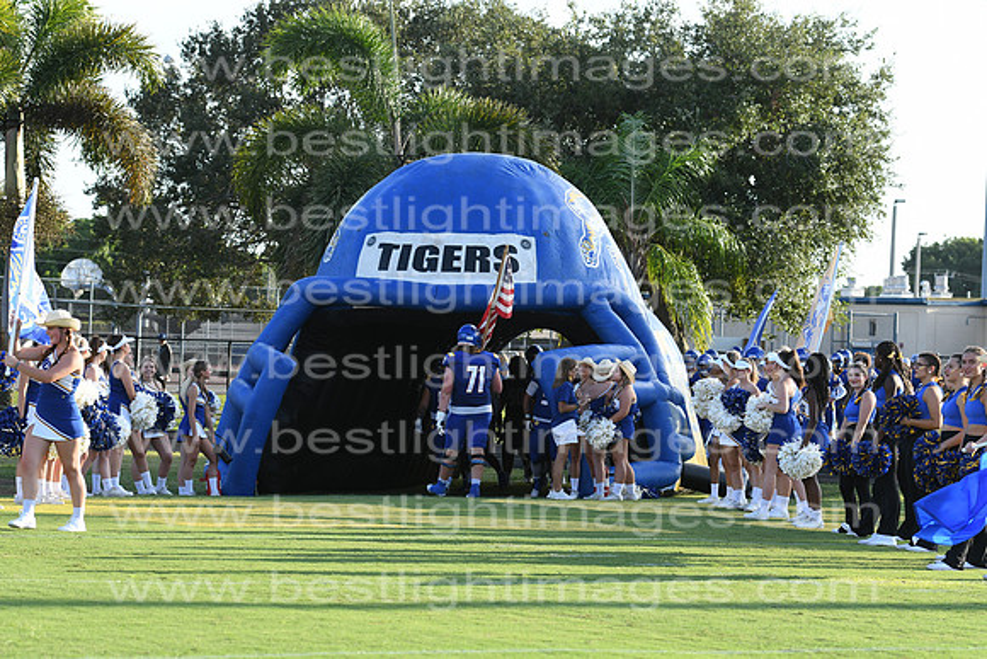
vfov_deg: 10.2
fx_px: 3702
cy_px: 330
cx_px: 494
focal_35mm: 135
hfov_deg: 15.2
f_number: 5.6
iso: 200
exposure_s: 1/500
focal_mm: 90
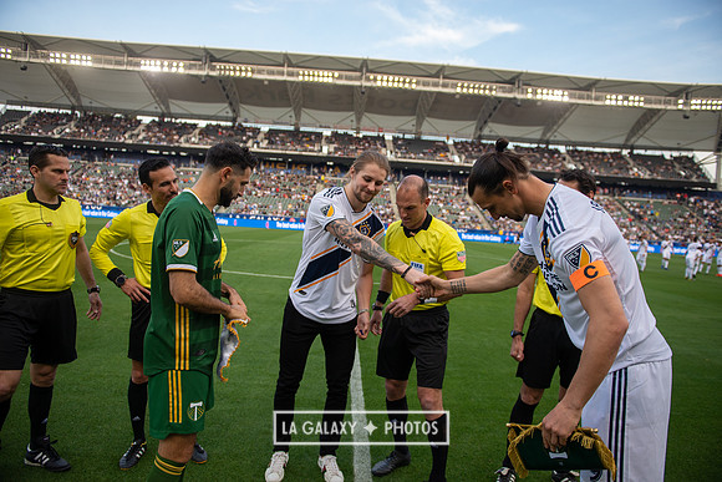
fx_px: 481
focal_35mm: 24
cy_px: 241
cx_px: 361
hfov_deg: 73.7
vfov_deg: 53.2
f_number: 2.8
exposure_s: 1/1000
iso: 400
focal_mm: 24
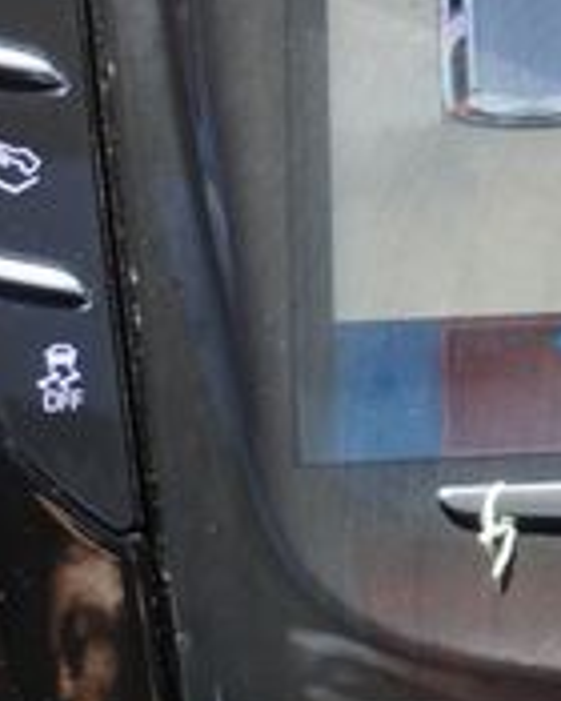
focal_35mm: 170
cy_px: -56
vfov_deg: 11.2
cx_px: 954
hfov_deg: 8.8
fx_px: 3522
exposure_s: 1/60
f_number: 5
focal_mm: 33
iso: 125
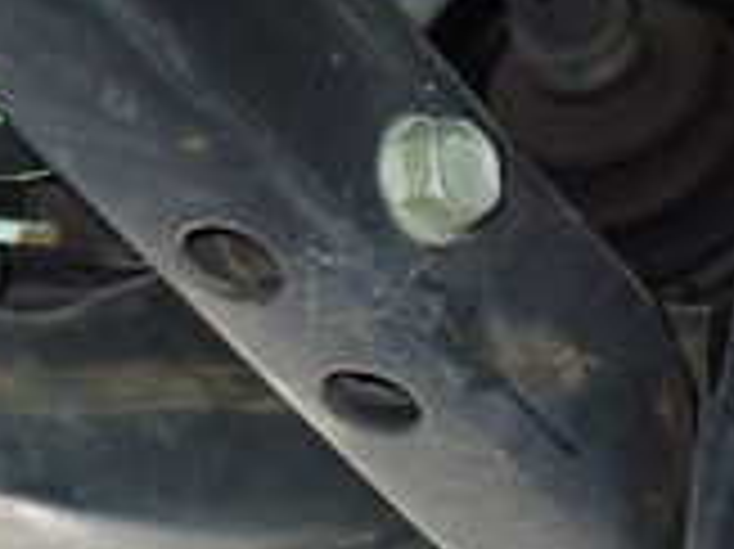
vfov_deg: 16.0
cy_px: 274
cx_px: 212
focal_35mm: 92
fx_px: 1949
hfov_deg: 21.2
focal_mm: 4.5
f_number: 2
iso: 640
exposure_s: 1/30
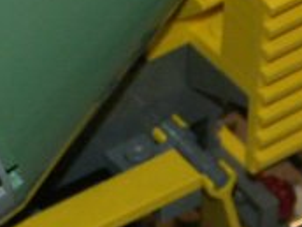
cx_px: -239
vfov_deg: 2.9
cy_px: 227
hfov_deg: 3.9
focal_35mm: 507
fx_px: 4423
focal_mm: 21.84
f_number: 4
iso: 200
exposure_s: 1/80
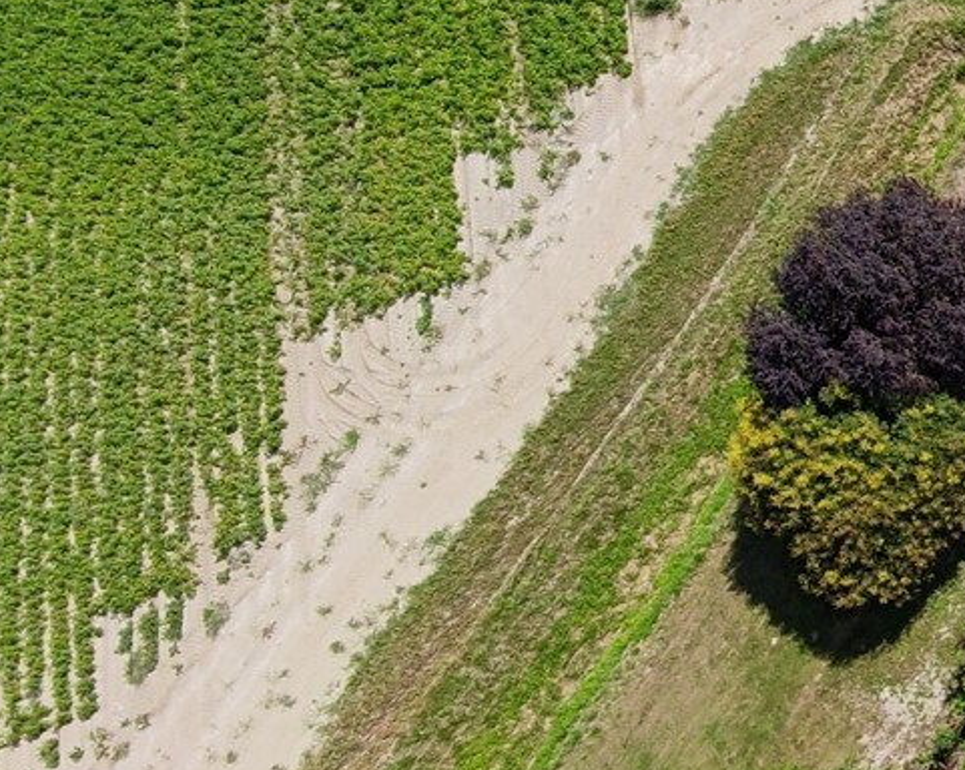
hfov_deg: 25.4
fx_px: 1484
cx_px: 1505
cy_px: 281
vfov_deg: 29.0
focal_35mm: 52
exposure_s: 1/1153
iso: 101
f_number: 2.55
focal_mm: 16
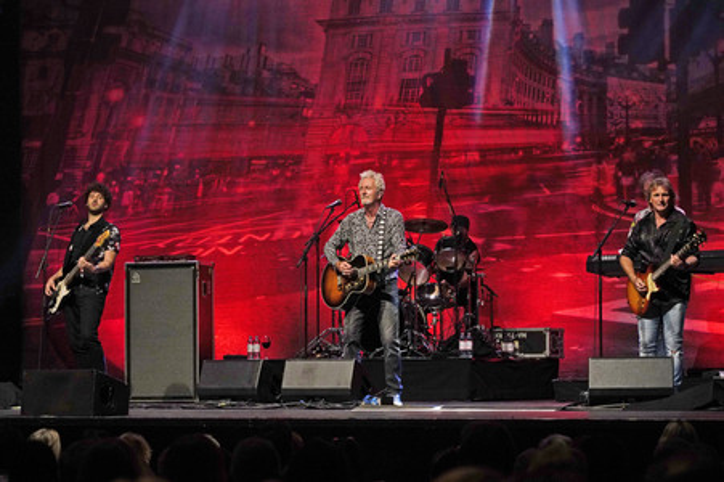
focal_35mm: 110
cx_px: 362
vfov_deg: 12.4
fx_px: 2211
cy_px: 241
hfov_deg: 18.6
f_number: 5.6
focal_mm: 110
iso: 1600
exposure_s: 1/100
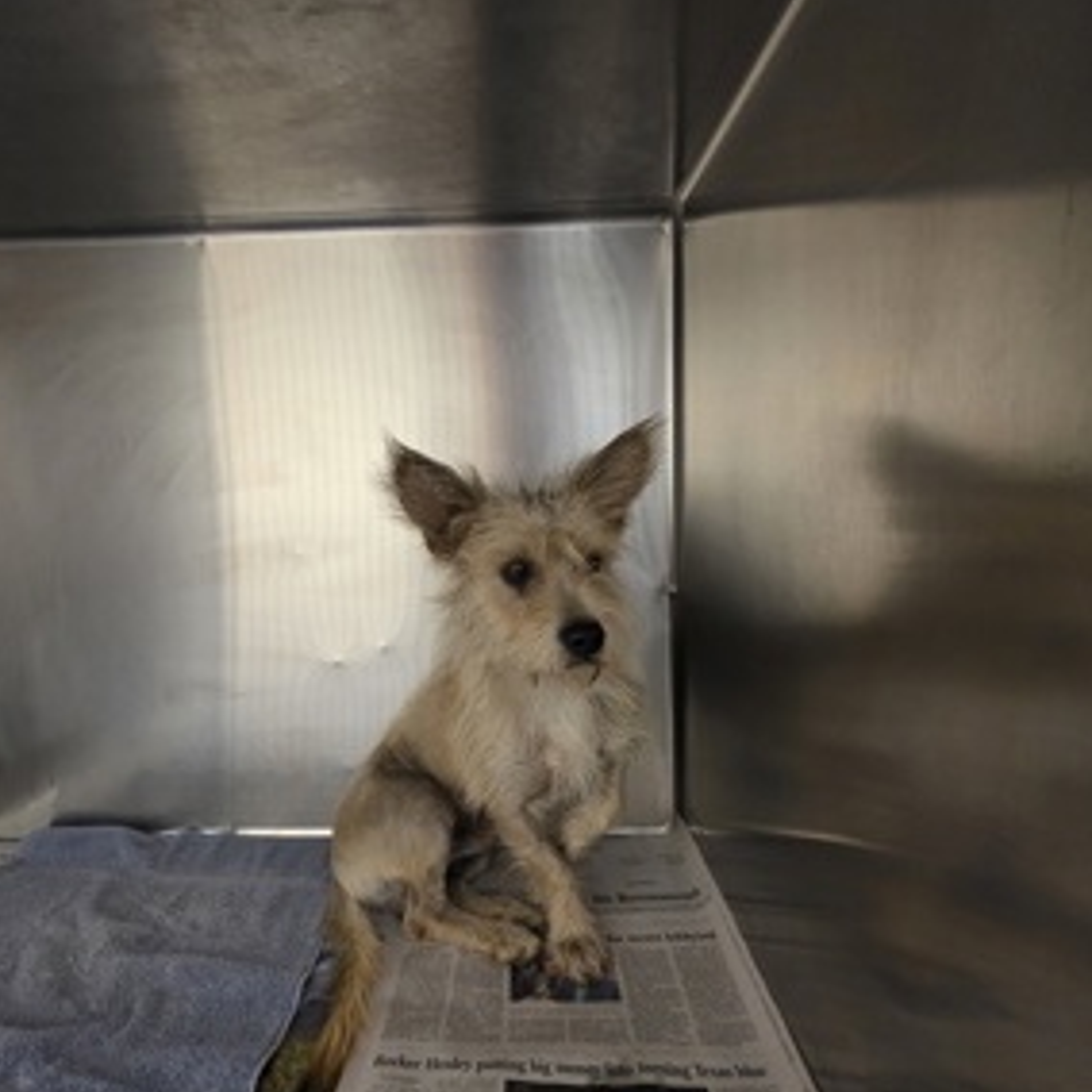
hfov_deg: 83.9
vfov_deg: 83.9
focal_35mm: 17
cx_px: 513
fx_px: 607
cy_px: 531
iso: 640
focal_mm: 2.2
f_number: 1.9
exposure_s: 1/60
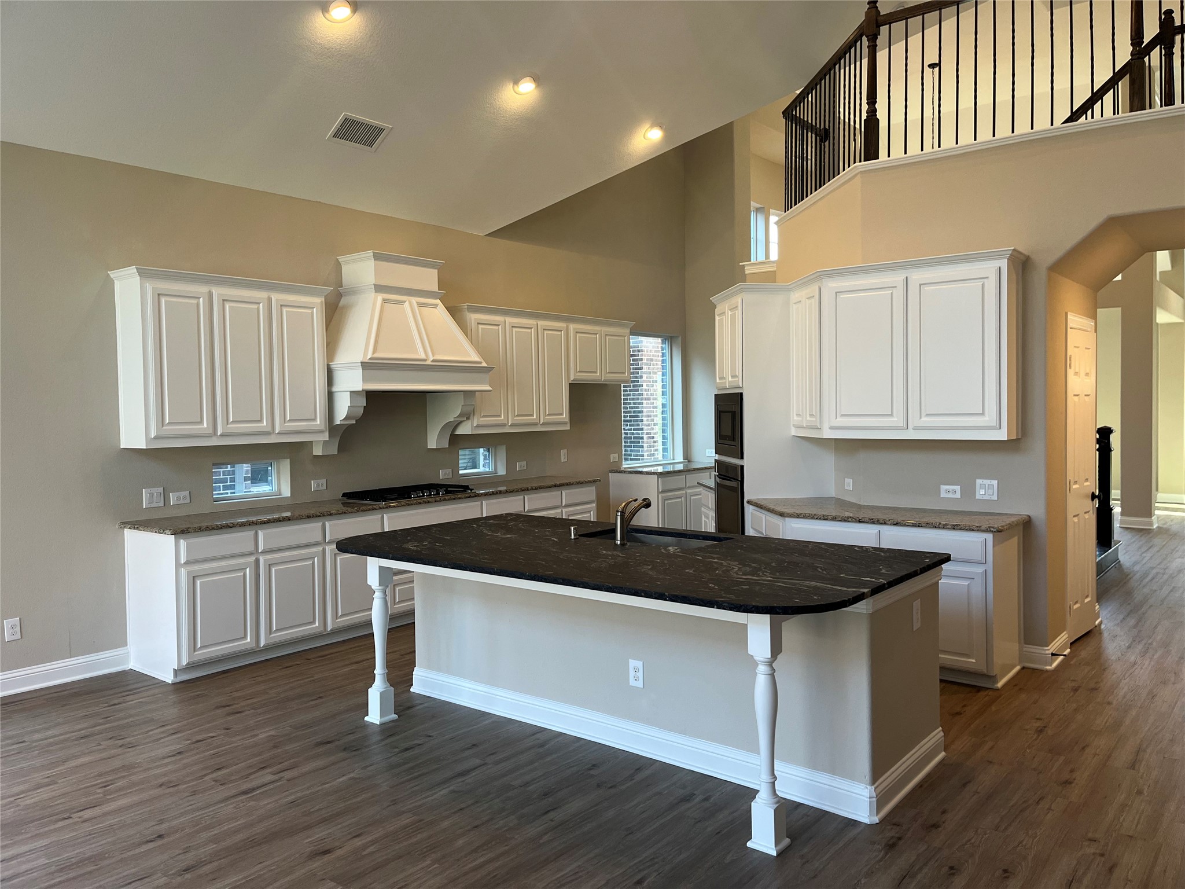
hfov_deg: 67.3
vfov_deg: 53.1
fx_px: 890
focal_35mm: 26
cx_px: 592
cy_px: 444
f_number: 1.6
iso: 125
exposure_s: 1/120
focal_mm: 5.1
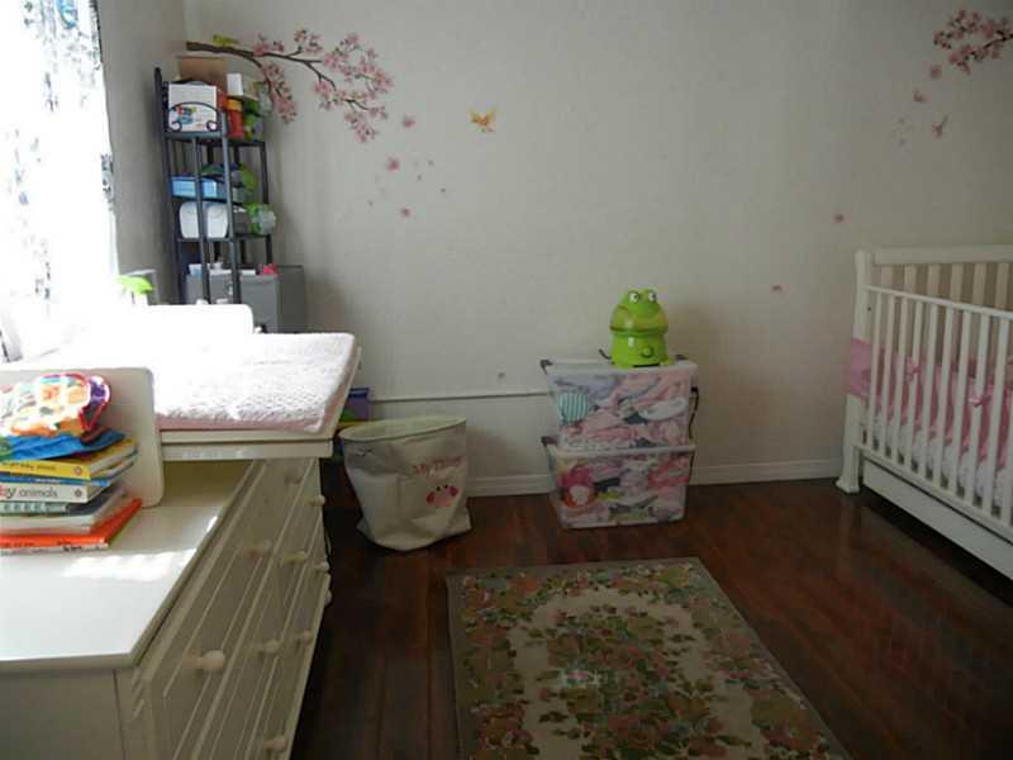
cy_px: 380
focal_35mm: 30
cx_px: 506
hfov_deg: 60.0
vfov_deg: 46.8
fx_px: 878
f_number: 3.5
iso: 366
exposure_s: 1/30
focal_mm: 5.4
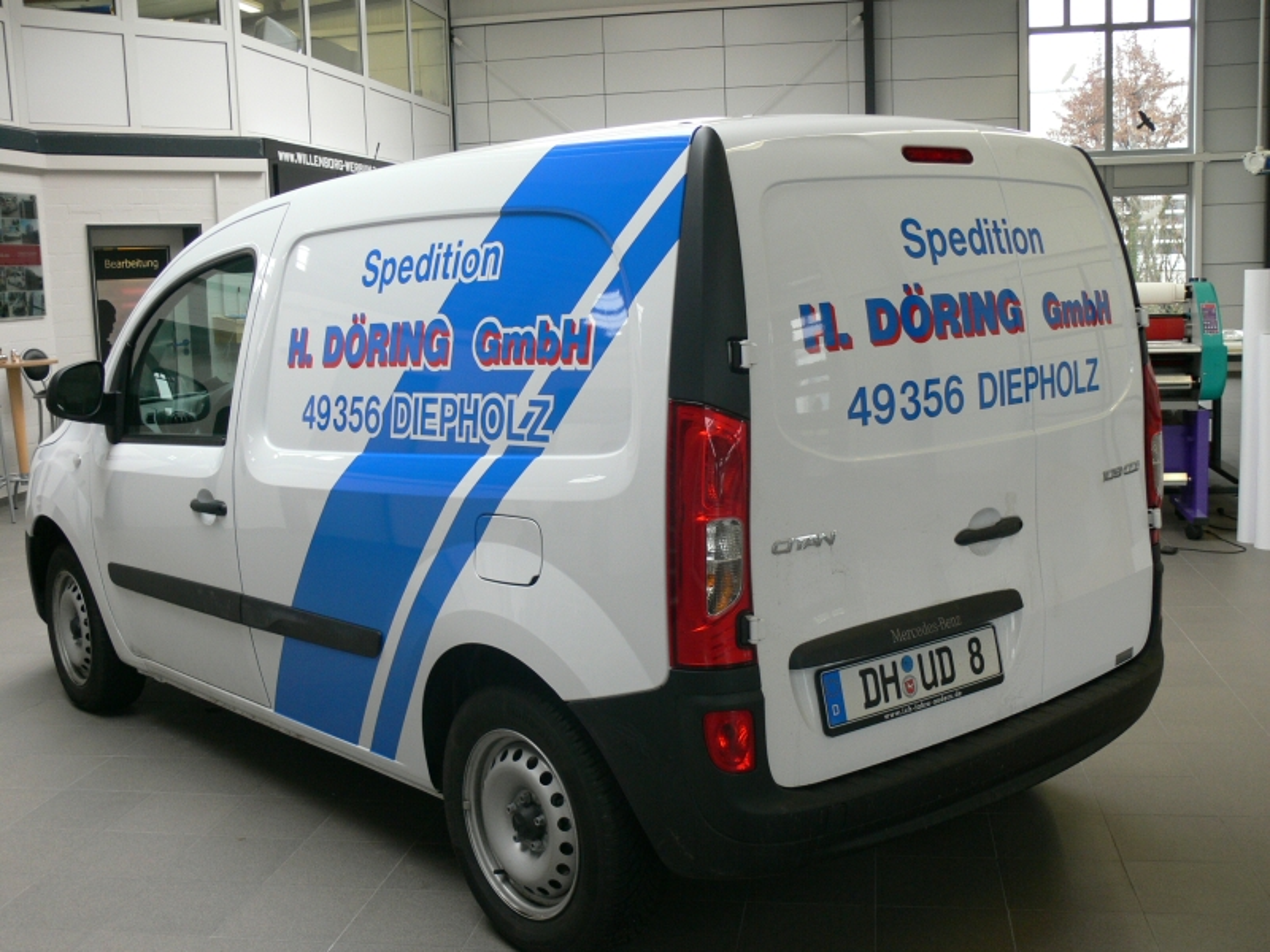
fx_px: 1431
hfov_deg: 47.9
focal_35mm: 39
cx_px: 635
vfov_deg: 36.8
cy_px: 476
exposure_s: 1/30
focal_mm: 8.2
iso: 125
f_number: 2.8
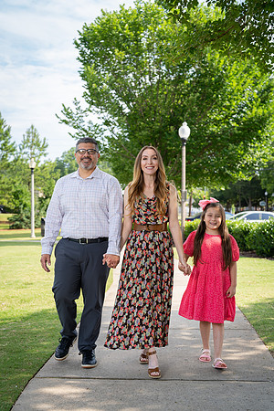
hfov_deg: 27.0
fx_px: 571
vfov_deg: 39.6
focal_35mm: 50
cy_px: 206
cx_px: 137
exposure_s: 1/250
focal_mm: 50
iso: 100
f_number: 4
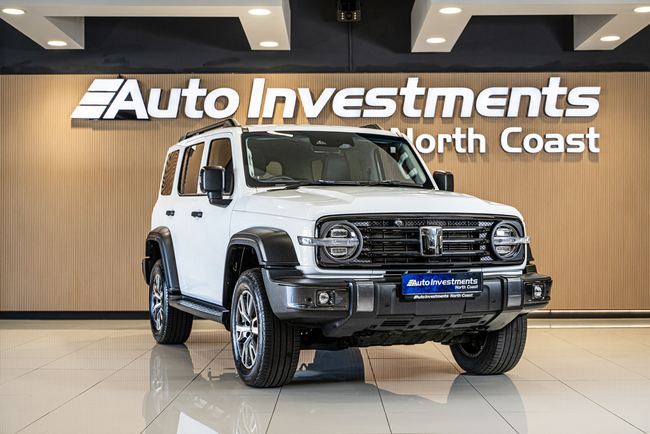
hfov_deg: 36.9
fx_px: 975
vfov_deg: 25.1
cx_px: 325
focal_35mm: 54
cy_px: 217
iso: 500
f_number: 4
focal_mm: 54
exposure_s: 1/160
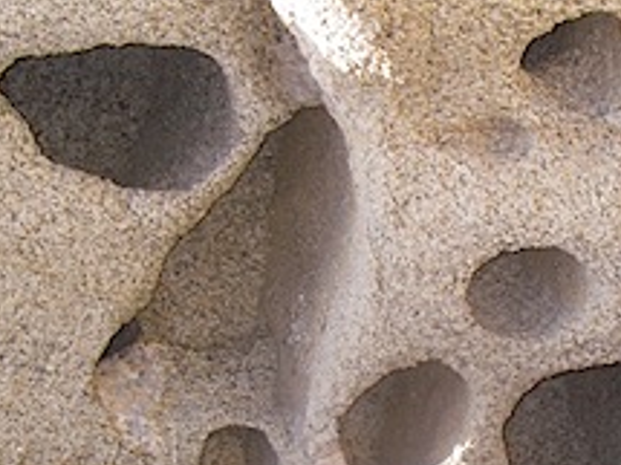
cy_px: 422
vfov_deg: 17.1
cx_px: 485
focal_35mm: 85
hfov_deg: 22.8
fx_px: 1524
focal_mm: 6.3
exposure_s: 1/320
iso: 64
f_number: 3.3
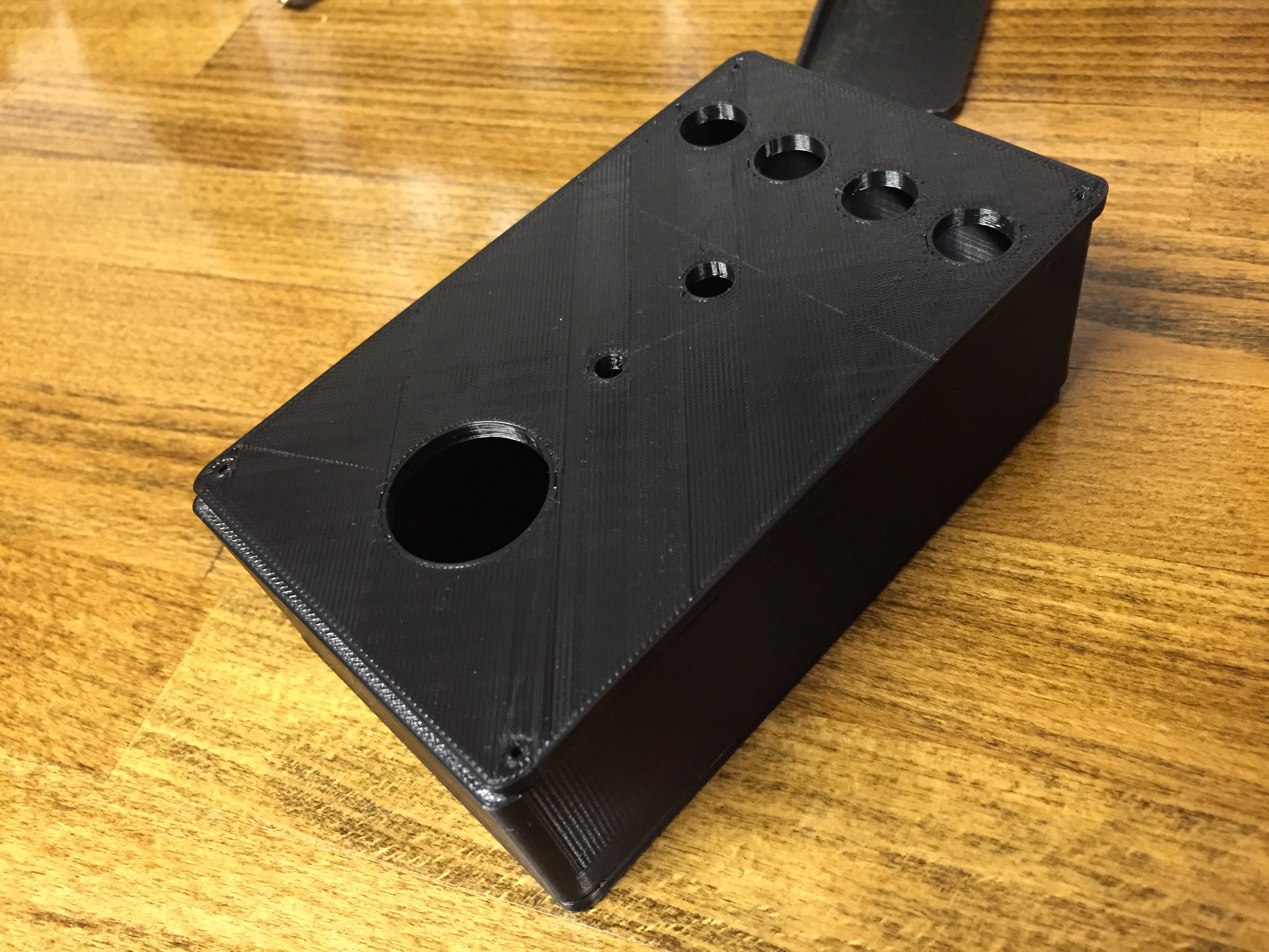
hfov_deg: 61.7
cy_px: 476
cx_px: 634
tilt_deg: -49.6
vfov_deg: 48.2
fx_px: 1063
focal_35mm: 29
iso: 250
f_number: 2.2
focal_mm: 4.15
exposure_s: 1/15
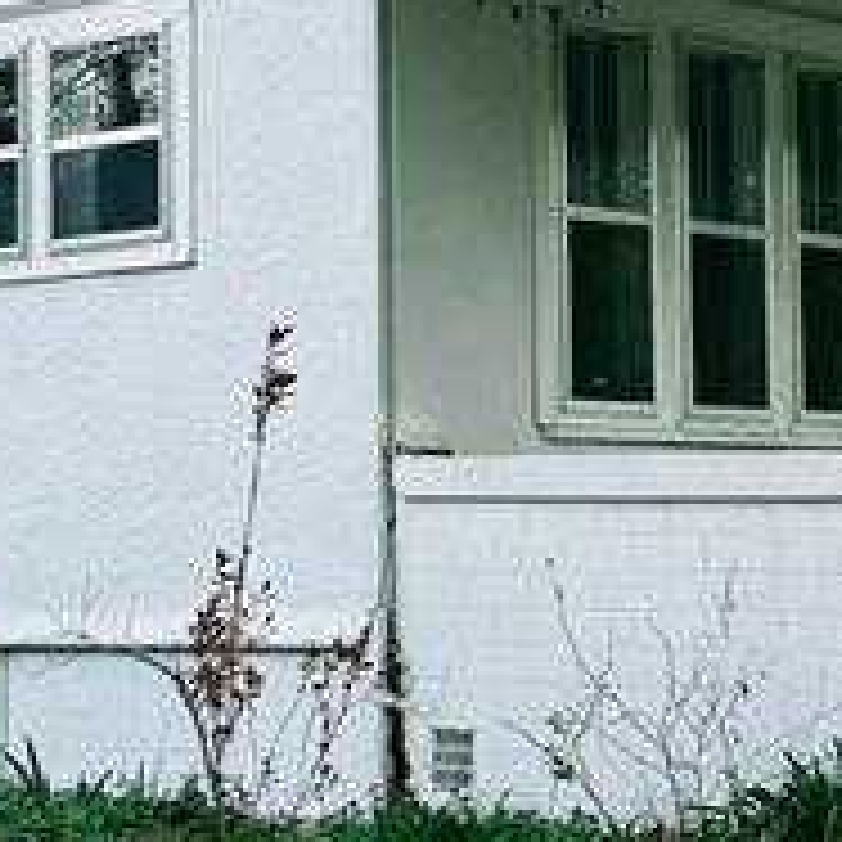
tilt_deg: +6.6
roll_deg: +0.4
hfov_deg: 15.0
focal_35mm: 116
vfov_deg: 15.0
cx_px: 441
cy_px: 198
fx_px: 3192
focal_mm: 6.76
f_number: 1.78
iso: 100
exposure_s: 1/1949
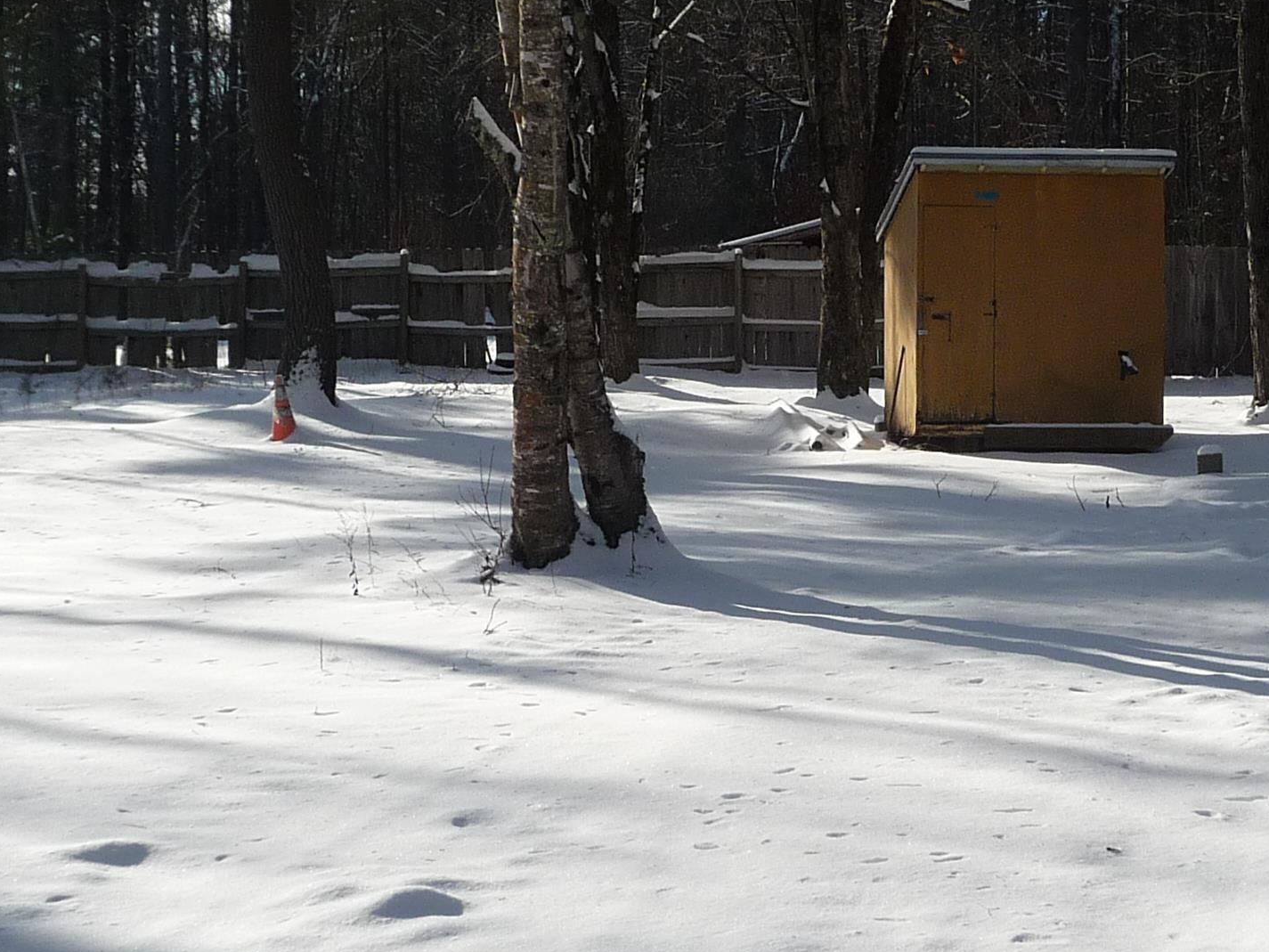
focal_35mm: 69
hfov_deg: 28.0
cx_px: 865
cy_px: 464
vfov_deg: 21.3
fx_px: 2530
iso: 100
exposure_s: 1/320
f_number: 8
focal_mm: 5
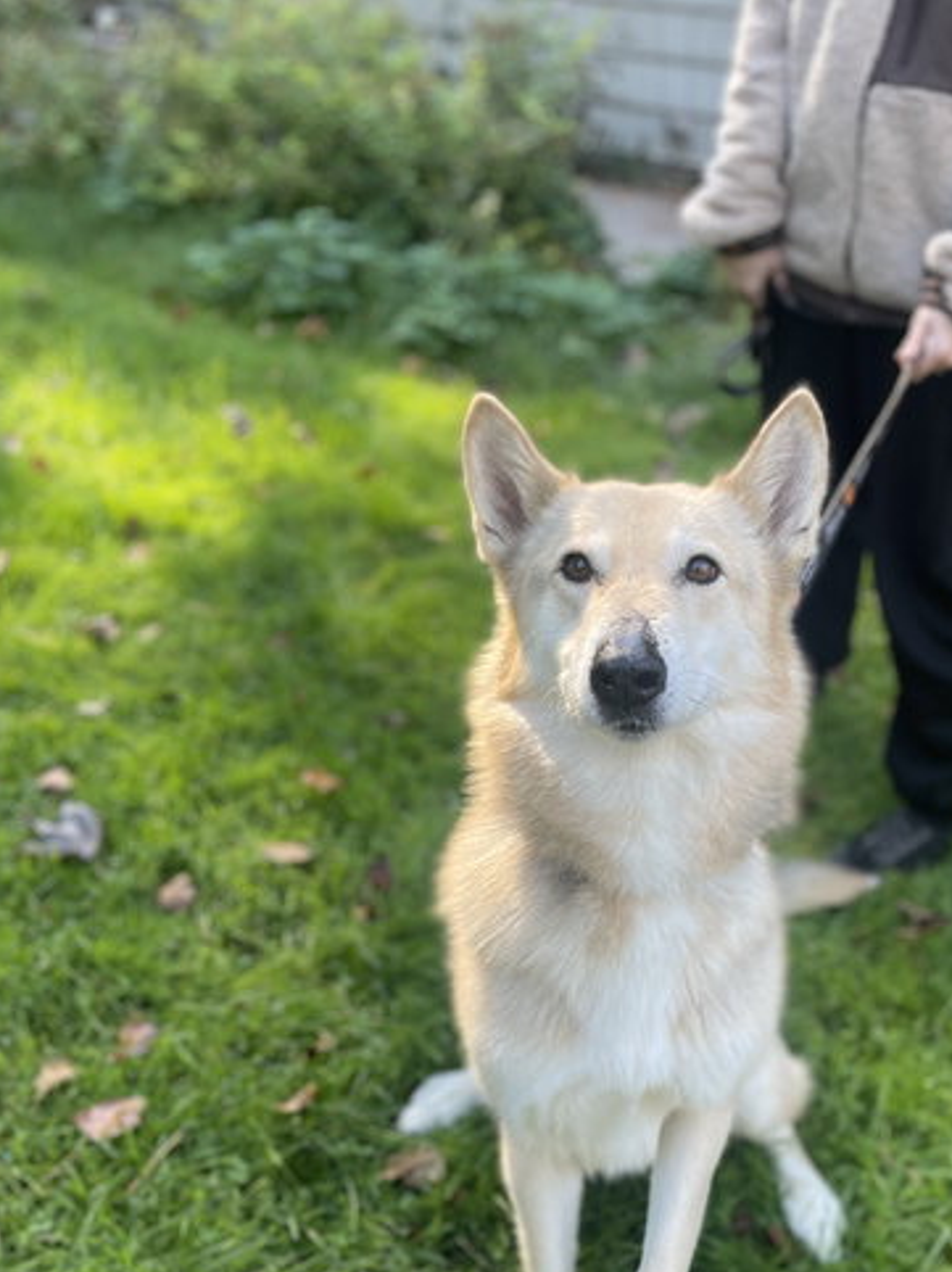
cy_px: 835
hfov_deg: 39.2
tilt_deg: -33.7
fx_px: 1321
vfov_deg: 50.6
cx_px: 628
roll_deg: -2.2
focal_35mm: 36
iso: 32
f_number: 1.6
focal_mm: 4.2
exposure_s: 1/121
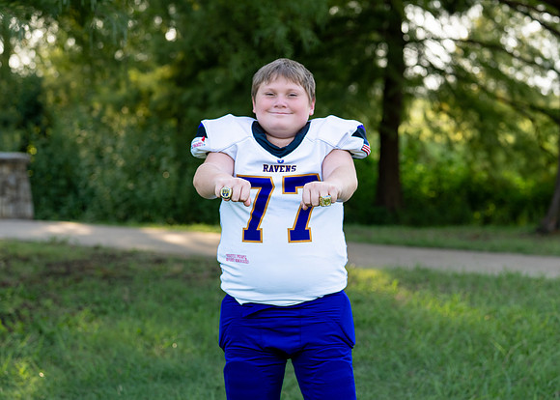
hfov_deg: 24.2
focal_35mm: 82
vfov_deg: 17.4
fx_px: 1307
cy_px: 188
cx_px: 300
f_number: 2.5
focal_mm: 50
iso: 100
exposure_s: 1/500
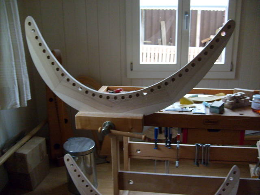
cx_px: 130
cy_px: 98
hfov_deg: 52.6
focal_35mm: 35
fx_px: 263
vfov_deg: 40.7
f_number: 2.8
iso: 200
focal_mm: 5.8
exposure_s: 1/15
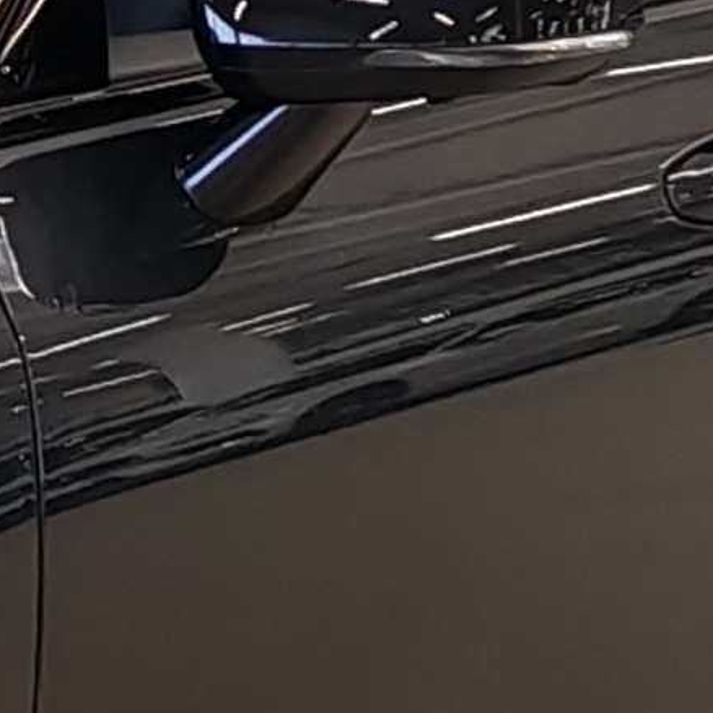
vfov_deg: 6.1
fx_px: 6735
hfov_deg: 5.8
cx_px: -1154
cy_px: 332
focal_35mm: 289
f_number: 1.9
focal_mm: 6.12
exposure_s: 1/100
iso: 80
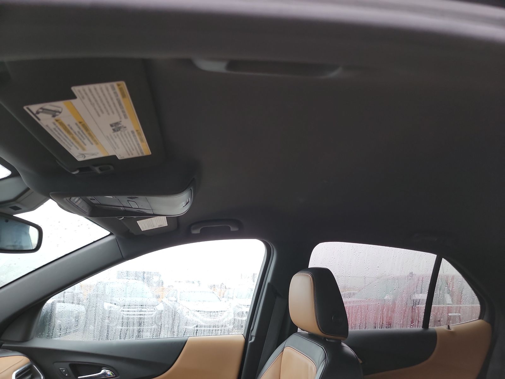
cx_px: 252
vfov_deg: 56.8
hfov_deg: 71.6
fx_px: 350
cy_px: 190
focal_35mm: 24
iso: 318
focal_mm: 6.7
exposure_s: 1/59
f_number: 1.8
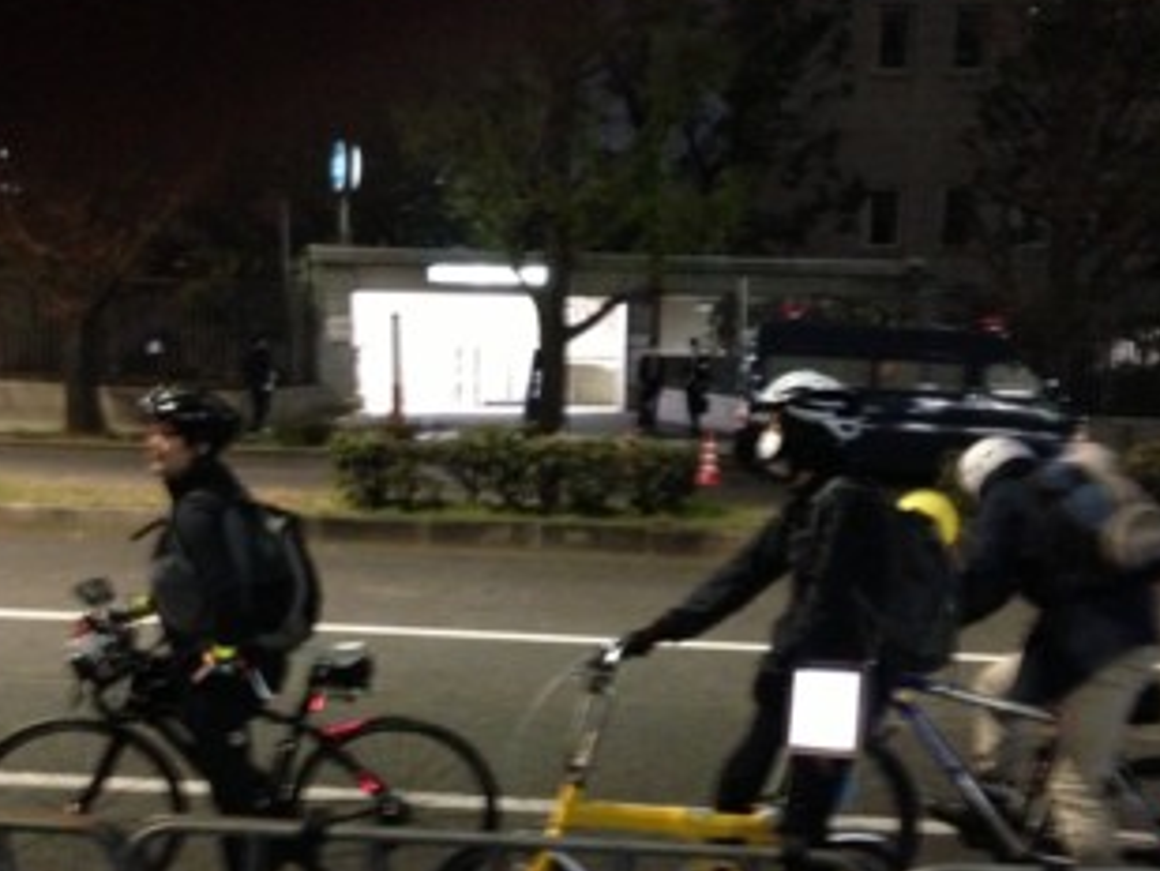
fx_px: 1609
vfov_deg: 30.1
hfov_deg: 39.6
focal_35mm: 48
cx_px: 544
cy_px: 578
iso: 800
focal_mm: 4.13
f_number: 2.4
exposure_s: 1/15
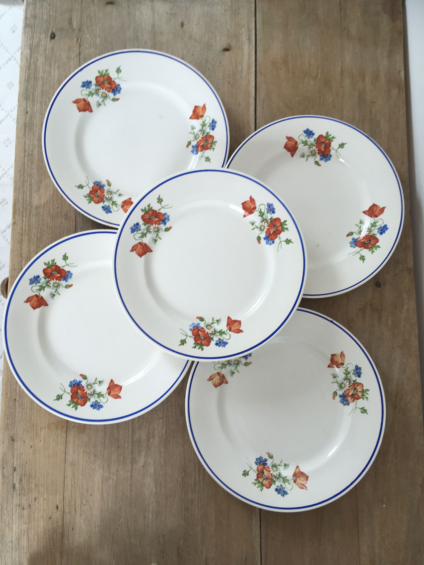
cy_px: 282
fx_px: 474
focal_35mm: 29
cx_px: 212
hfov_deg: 48.2
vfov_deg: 61.7
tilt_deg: -81.0
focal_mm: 4.15
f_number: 2.2
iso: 32
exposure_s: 1/50
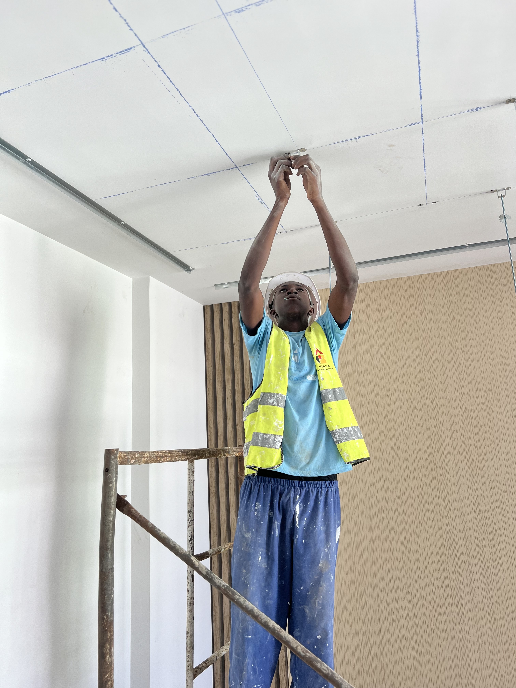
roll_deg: +3.7
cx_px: 258
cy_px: 344
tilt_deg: +10.5
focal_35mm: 26
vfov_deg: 67.3
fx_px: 517
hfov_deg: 53.1
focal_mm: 5.7
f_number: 1.5
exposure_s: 1/159
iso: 40
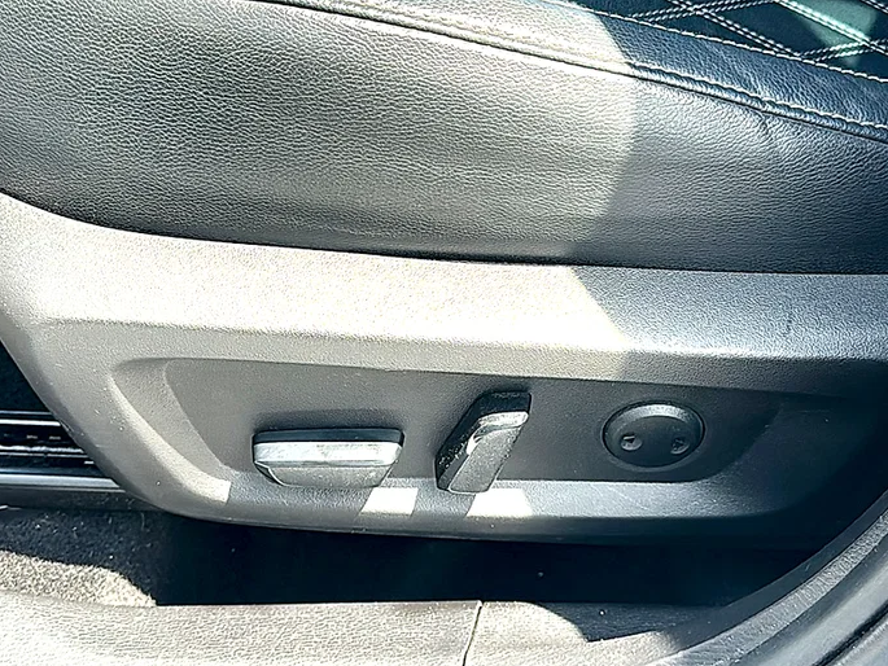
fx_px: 1206
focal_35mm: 47
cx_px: 450
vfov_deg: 30.9
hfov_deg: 40.4
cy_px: 339
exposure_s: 1/463
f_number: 1.78
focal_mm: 6.86
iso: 80
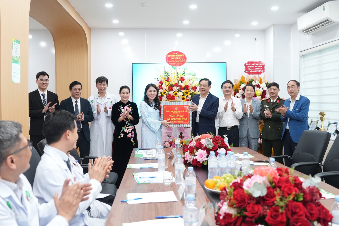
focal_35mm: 36
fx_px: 339
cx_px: 170
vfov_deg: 36.9
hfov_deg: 53.1
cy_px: 113
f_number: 2.8
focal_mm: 24
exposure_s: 1/125
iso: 1000
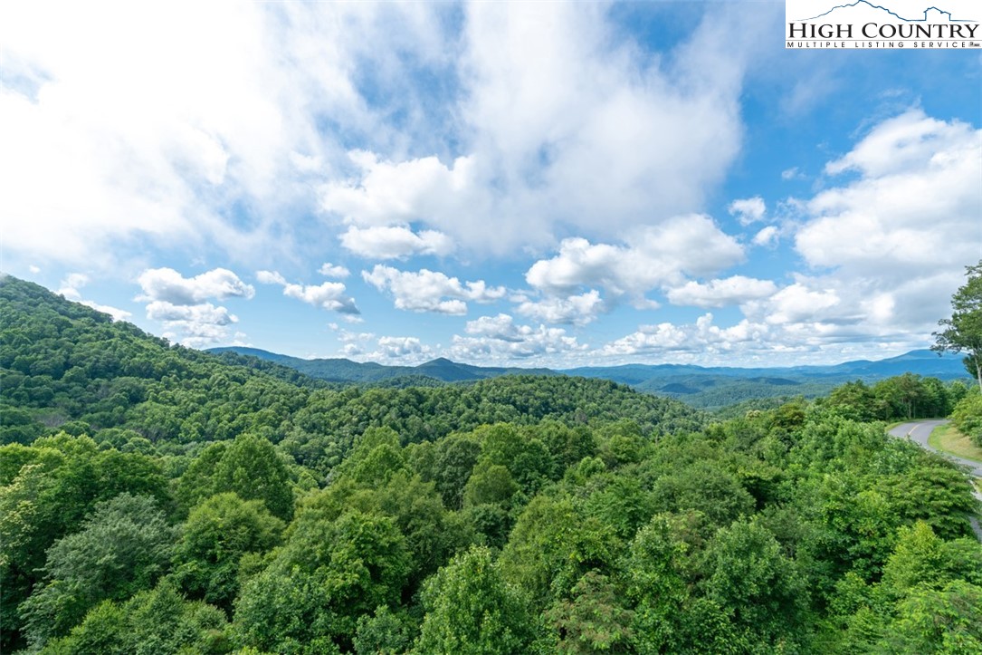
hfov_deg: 96.7
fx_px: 436
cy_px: 328
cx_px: 491
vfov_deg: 73.7
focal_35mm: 16
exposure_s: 1/160
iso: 100
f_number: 10
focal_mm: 16
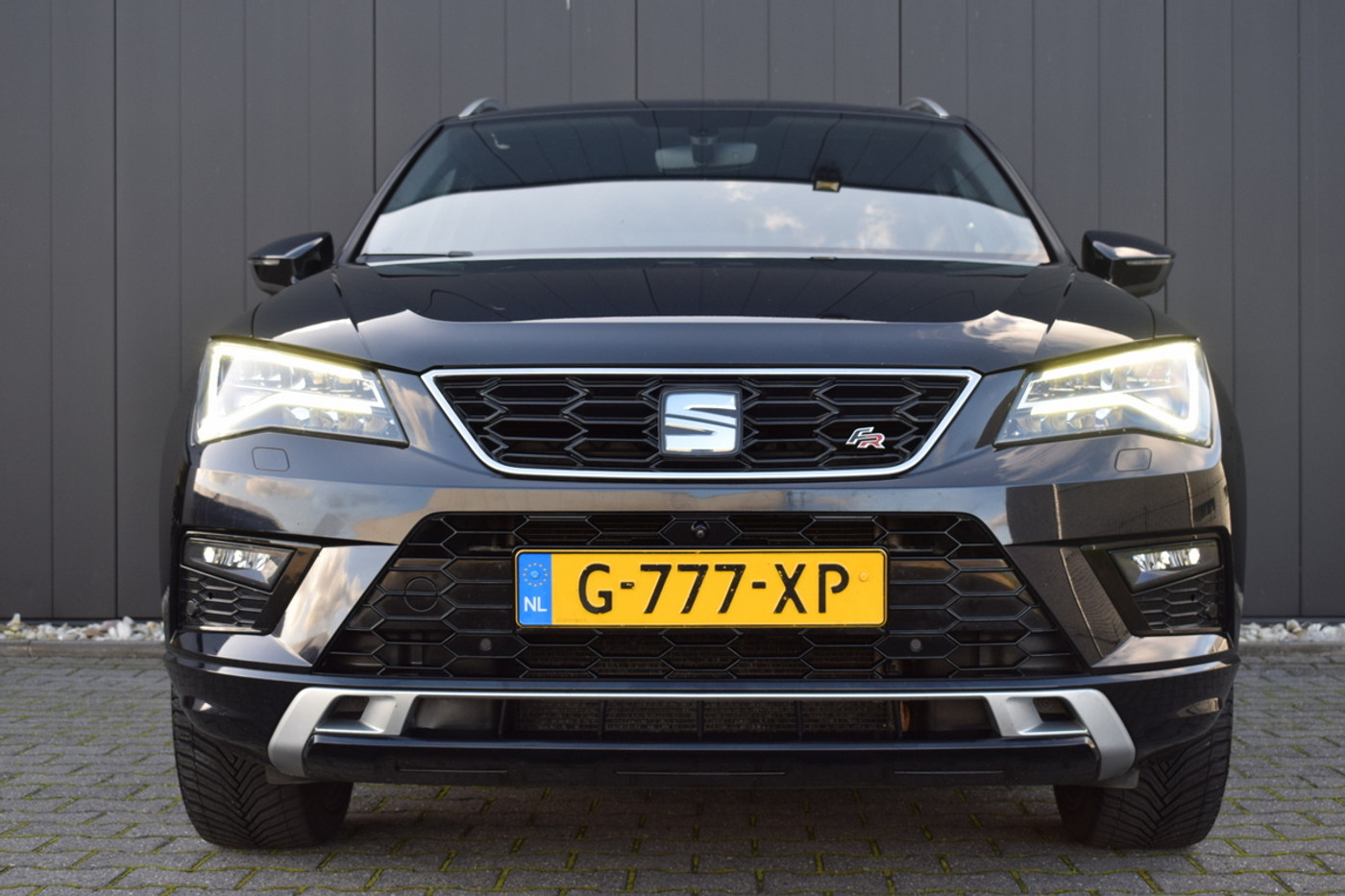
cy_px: 448
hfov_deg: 37.9
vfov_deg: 25.7
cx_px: 672
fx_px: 1961
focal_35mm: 52
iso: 400
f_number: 7.1
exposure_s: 1/200
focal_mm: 35
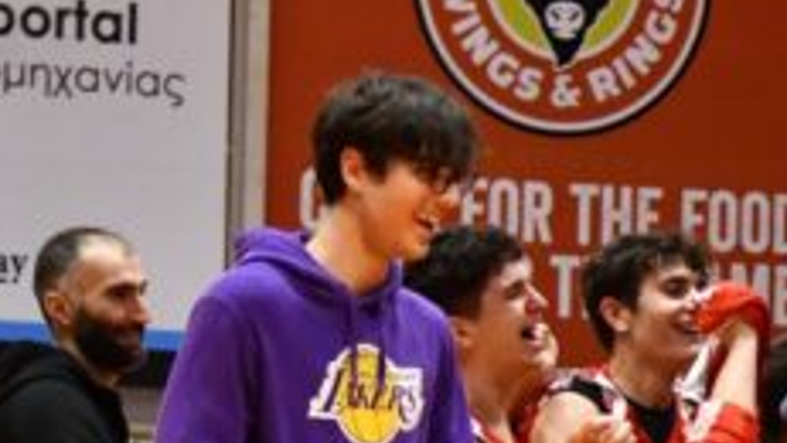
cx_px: 944
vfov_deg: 3.7
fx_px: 6929
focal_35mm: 332
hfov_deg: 6.5
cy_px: 324
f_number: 4.5
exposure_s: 1/320
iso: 4000
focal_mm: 70
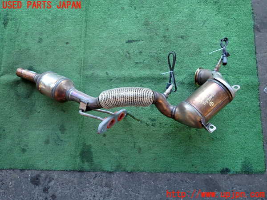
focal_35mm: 25
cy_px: 100
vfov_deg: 54.9
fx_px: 193
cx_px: 134
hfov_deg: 69.4
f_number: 2
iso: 125
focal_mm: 4.5
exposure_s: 1/125
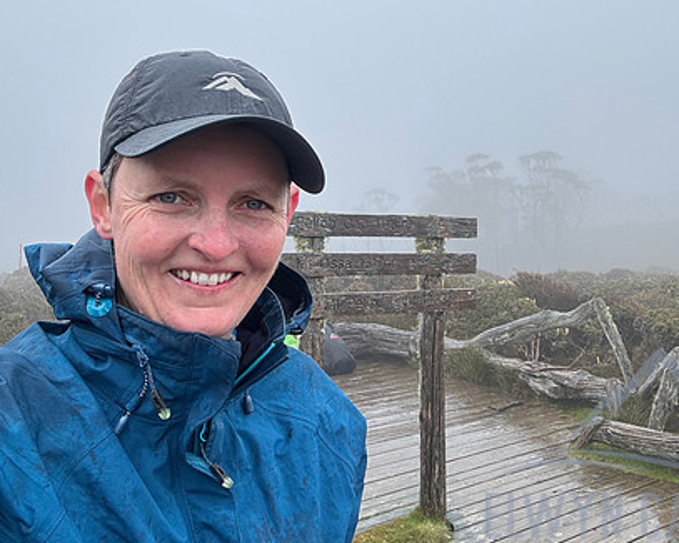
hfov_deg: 55.6
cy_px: 209
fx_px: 643
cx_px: 365
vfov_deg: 45.5
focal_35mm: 32
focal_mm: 2.69
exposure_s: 1/510
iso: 25
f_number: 1.9
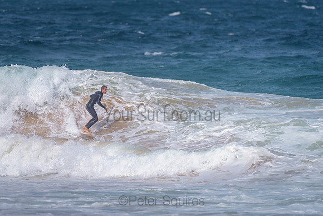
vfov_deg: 2.2
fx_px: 5504
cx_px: 132
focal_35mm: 613
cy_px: 93
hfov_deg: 3.4
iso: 100
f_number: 5.6
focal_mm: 500
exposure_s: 1/2000
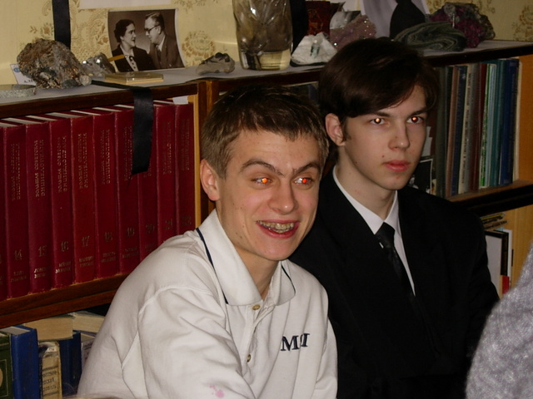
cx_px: 266
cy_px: 200
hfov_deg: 17.4
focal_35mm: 113
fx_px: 1740
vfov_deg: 13.1
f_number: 4.9
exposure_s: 1/76.1
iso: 94
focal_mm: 23.4
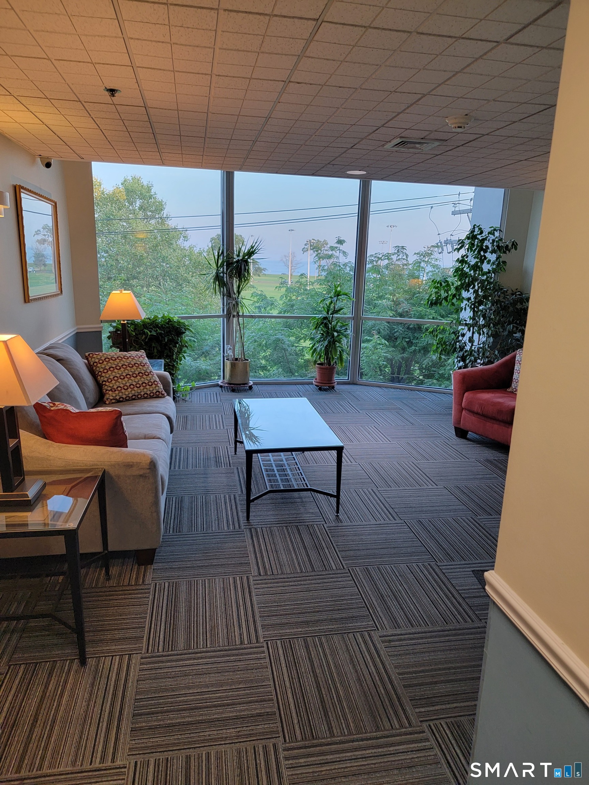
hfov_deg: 56.8
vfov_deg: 71.6
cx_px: 294
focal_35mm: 24
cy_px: 392
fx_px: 544
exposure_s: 1/120
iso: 200
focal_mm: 6.7
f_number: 1.8
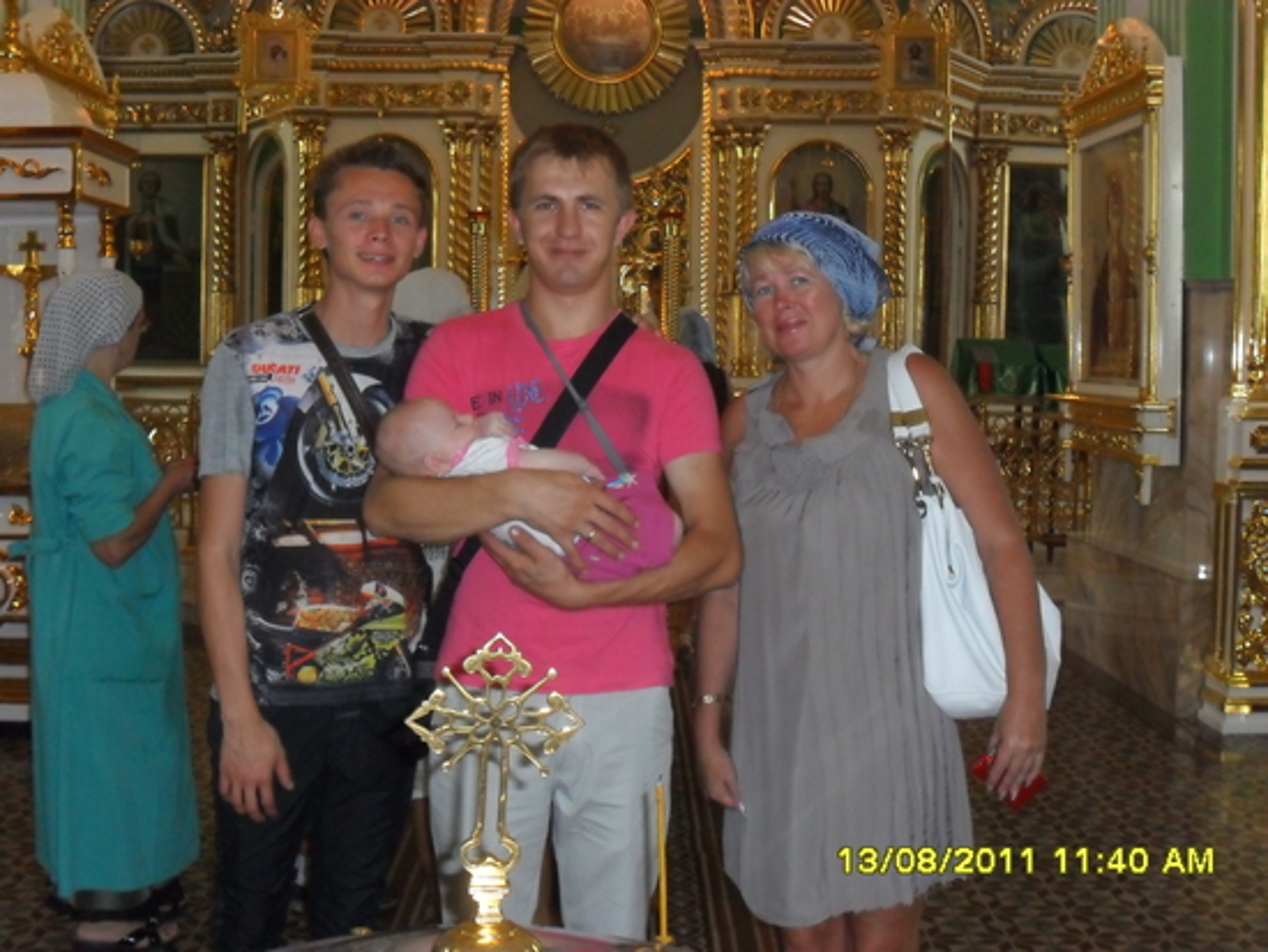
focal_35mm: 44
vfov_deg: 32.9
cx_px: 634
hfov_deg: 42.9
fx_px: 1612
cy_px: 476
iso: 400
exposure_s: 1/45
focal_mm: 7.8
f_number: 4.5
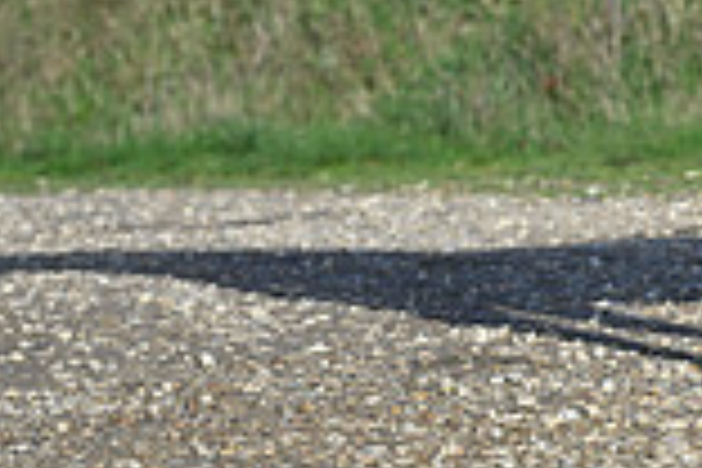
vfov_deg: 3.3
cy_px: -367
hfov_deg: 5.0
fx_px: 7994
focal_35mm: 410
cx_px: 1120
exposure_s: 1/1250
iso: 180
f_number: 3.5
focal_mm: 110
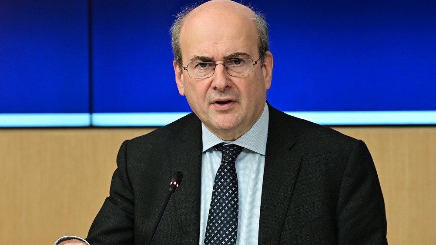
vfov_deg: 4.8
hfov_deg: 8.6
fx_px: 2901
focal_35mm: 251
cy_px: 160
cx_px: 237
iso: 1600
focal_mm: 200
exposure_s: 1/250
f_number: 4.5
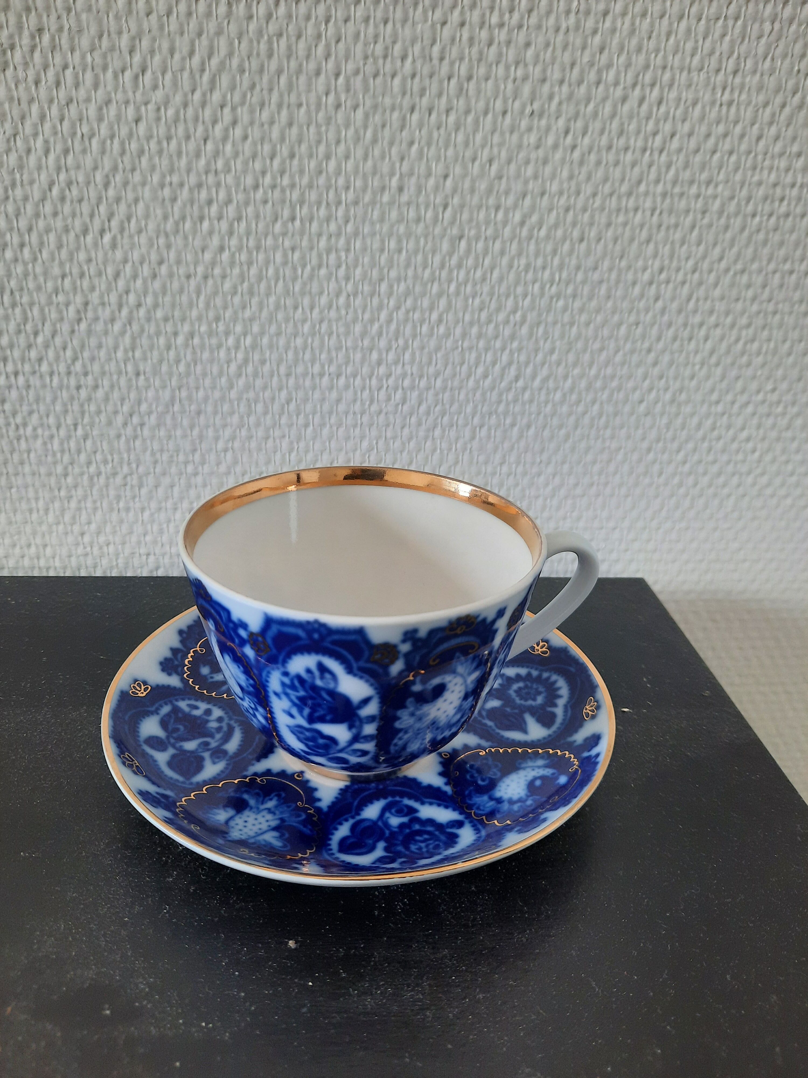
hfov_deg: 54.9
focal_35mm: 25
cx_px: 404
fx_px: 778
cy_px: 539
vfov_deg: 69.4
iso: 80
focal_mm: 4.6
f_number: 2
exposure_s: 1/50
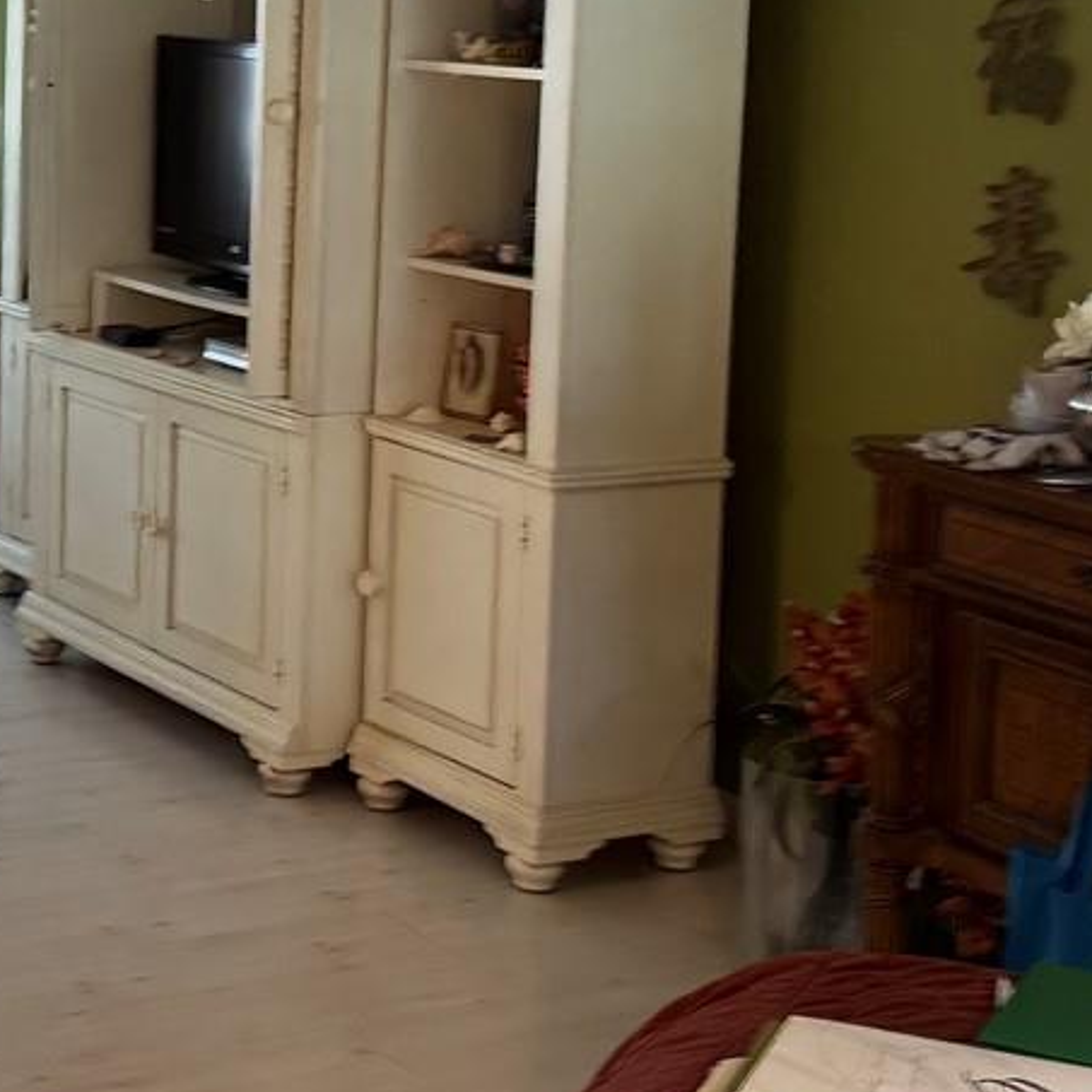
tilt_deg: -5.9
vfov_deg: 22.7
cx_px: 80
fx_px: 2677
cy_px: 222
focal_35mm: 75
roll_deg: -3.6
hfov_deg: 22.4
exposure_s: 1/60
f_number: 1.78
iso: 400
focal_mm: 6.76
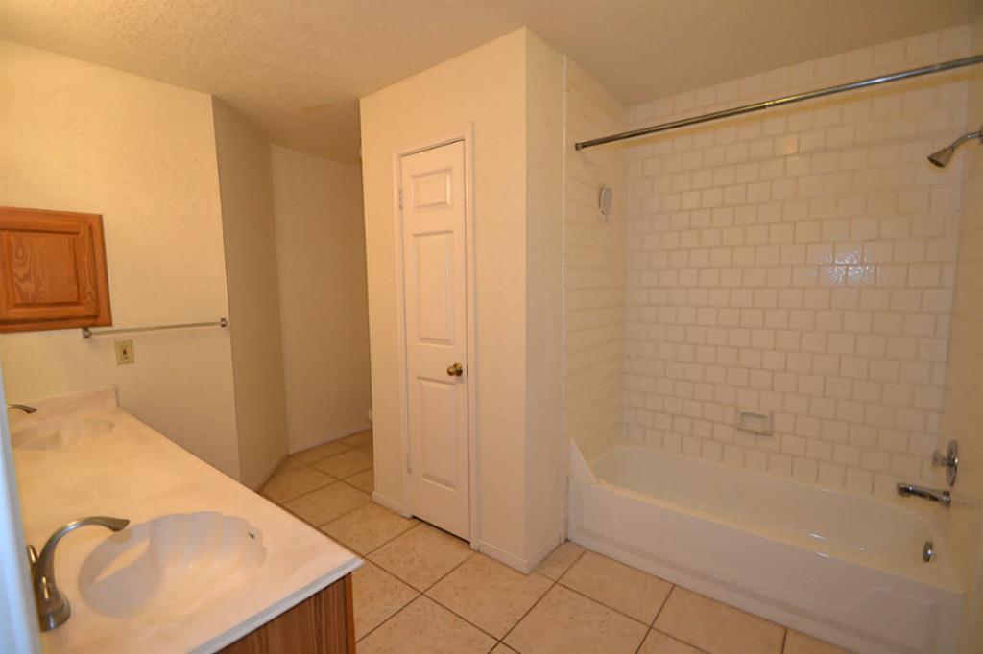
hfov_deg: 100.4
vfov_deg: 77.3
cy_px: 327
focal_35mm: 15
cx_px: 492
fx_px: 409
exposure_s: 1/60
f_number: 3.5
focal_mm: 10
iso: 400
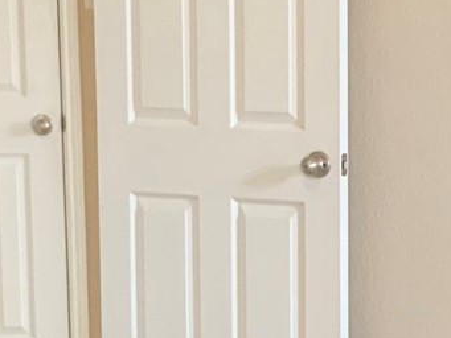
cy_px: 407
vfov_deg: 8.4
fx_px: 2268
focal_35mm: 174
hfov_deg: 11.3
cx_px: 331
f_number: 1.8
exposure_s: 1/60
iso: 160
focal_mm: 3
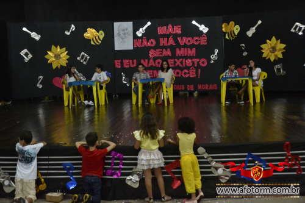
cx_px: 152
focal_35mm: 48
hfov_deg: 41.1
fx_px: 407
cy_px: 102
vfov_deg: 28.1
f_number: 4.5
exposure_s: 1/25
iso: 3200
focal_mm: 32
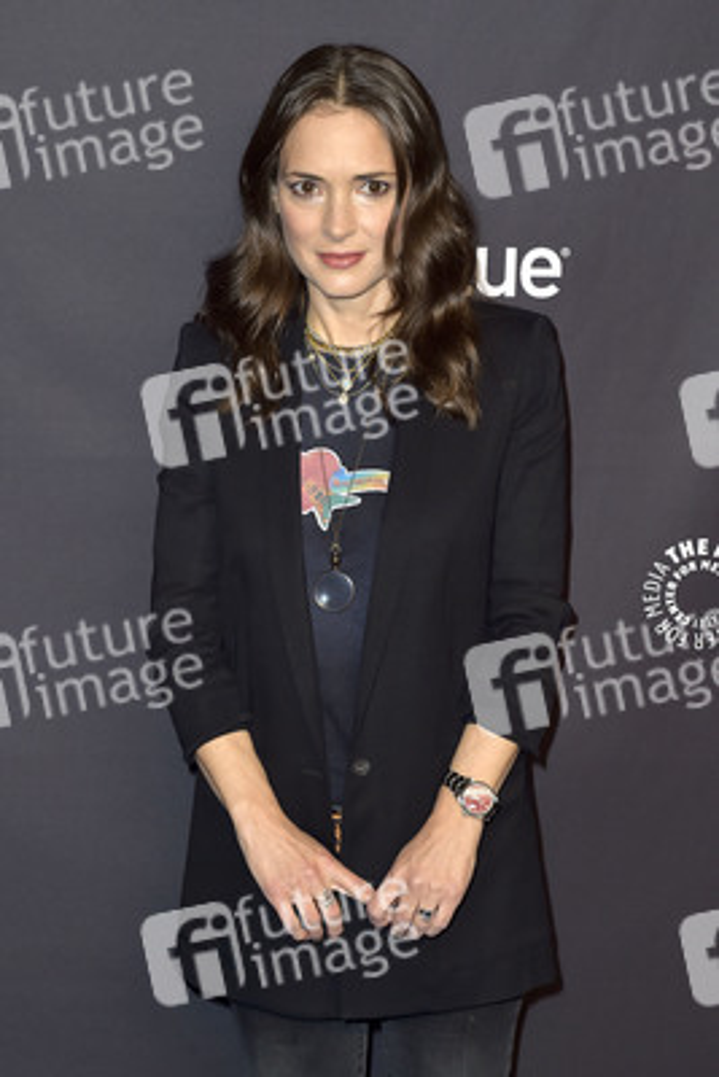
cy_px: 538
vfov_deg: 28.8
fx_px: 2095
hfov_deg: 19.5
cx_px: 360
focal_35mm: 70
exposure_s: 1/250
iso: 250
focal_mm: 70
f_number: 6.3
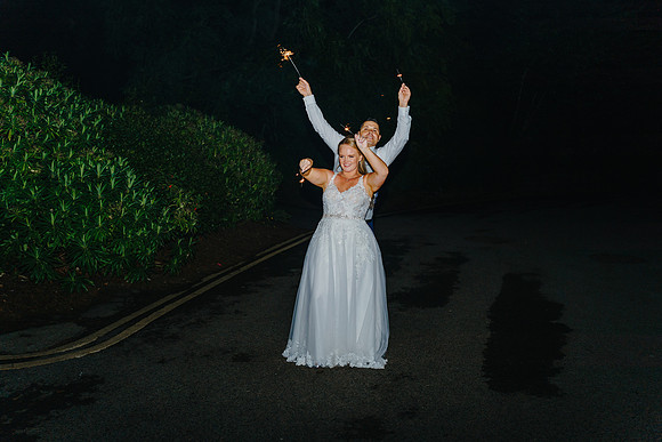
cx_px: 331
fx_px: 515
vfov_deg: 46.4
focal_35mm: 28
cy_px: 221
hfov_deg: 65.5
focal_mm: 28
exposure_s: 1/250
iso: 250
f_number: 2.8
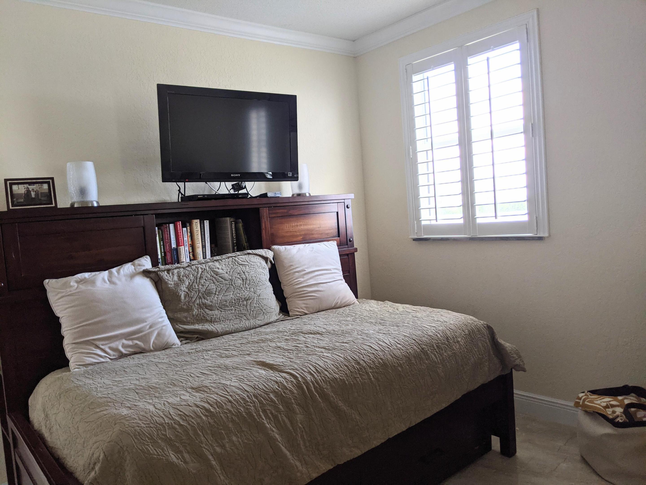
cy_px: 242
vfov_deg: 51.4
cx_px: 323
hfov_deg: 65.3
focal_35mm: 27
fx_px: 504
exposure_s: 1/150
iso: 94
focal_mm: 4.44
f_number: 1.8
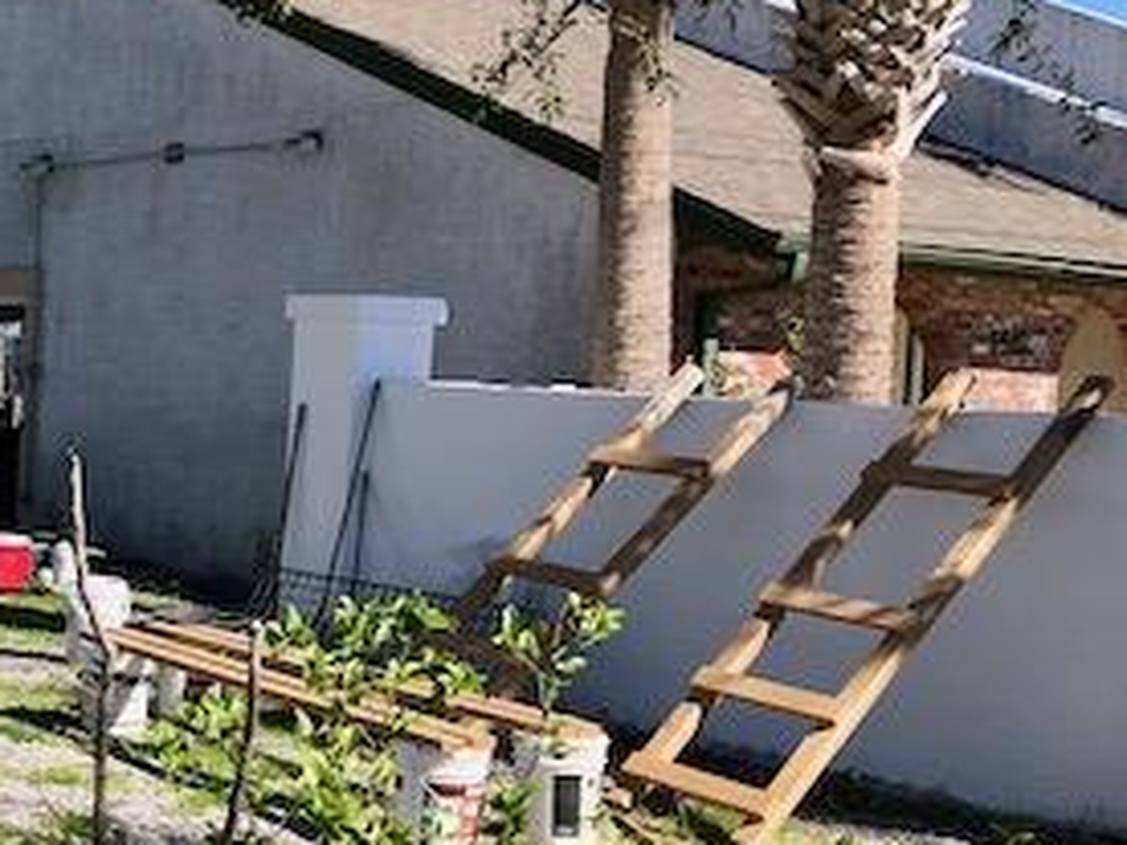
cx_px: -176
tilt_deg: -4.2
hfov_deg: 26.9
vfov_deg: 22.5
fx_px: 2116
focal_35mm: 65
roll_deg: -1.0
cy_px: 531
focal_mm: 4
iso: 20
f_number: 1.8
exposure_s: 1/1297
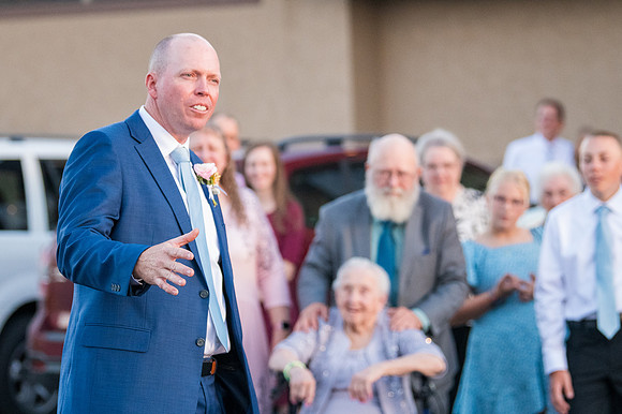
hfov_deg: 12.4
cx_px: 292
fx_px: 2873
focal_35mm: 166
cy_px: 188
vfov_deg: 8.2
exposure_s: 1/1600
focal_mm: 110
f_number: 2.8
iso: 4000
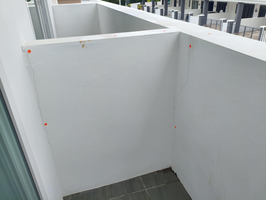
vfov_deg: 53.1
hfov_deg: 67.3
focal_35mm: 26
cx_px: 133
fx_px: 200
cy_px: 100
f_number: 1.5
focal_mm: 4.94
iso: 80
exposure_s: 1/1877
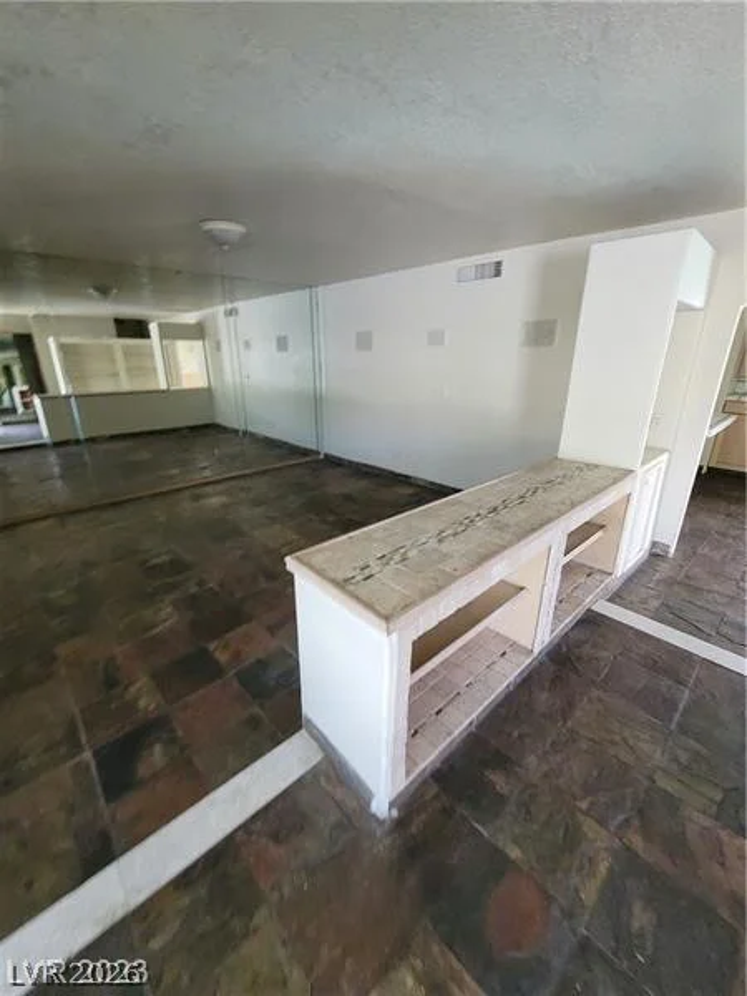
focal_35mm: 13
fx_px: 374
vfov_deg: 106.2
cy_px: 498
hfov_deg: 89.9
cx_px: 374
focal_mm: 2.2
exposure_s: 1/60
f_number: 2.2
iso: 320
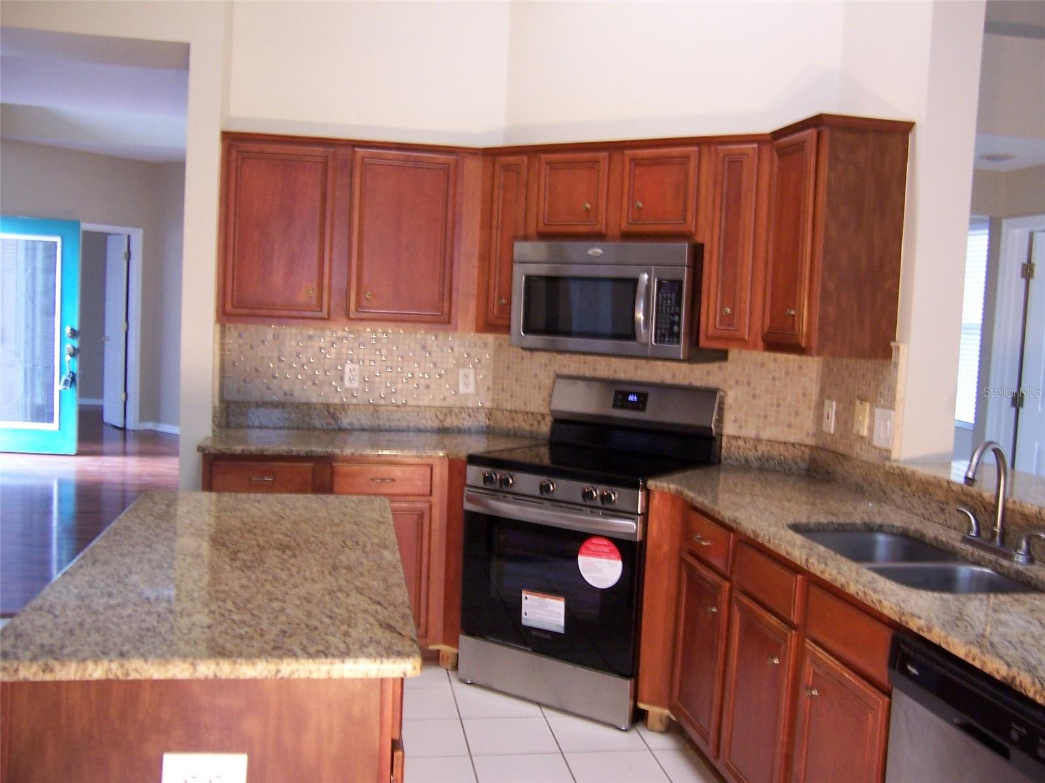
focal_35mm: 33
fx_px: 996
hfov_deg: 55.4
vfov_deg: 42.9
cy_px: 392
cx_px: 522
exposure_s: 1/10
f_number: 3.4
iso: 140
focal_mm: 5.5
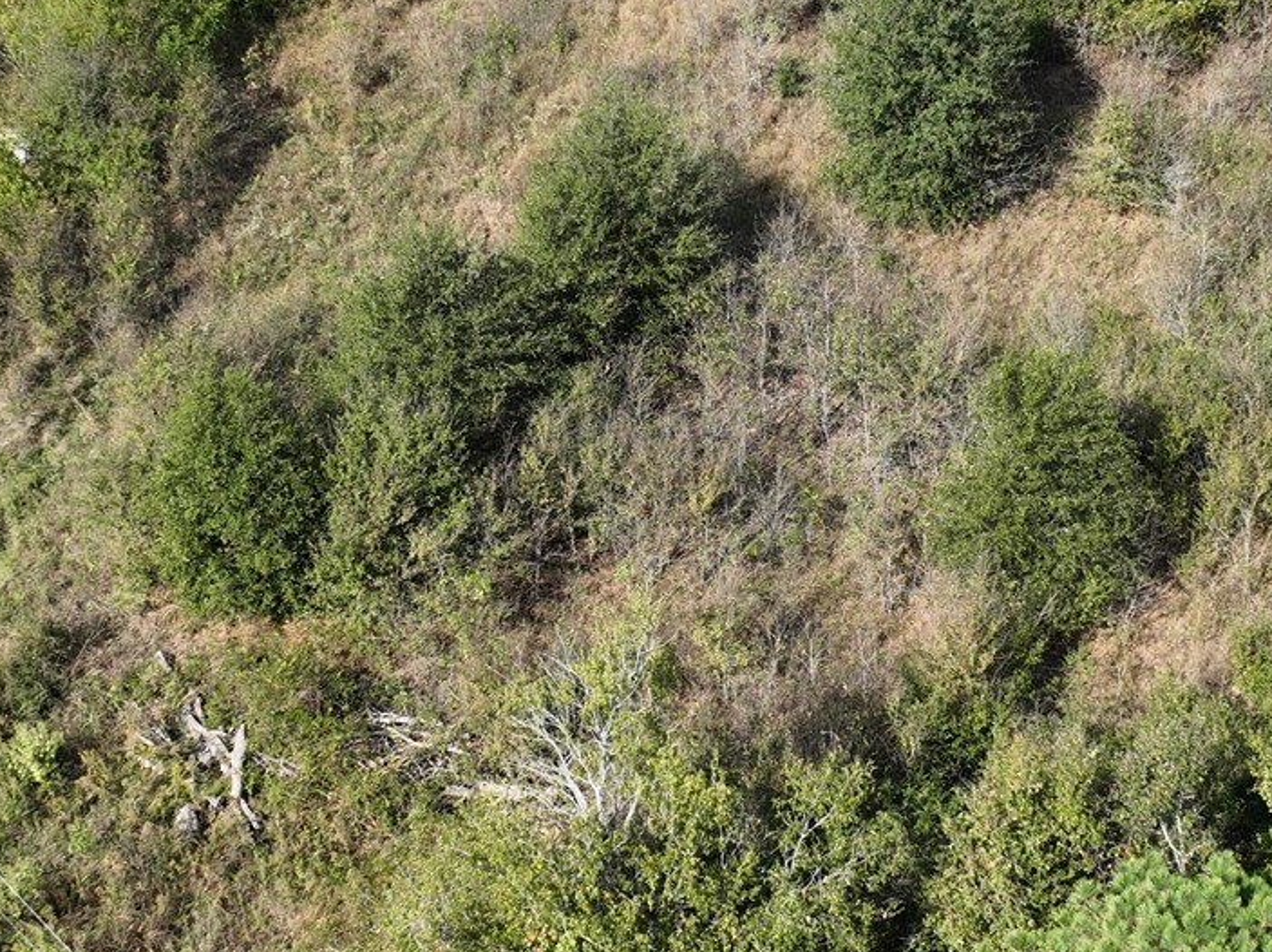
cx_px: 783
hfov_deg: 27.7
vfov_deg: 21.0
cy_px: 473
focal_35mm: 70
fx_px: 2570
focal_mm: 12.29
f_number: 2.8
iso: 100
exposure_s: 1/1600
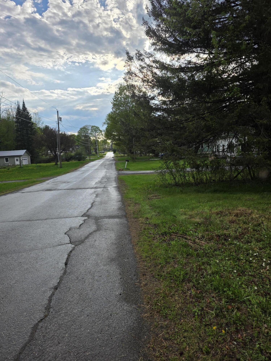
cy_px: 180
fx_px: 240
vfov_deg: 73.9
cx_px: 136
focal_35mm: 23
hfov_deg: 58.9
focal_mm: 6.3
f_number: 1.7
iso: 80
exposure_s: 1/5017
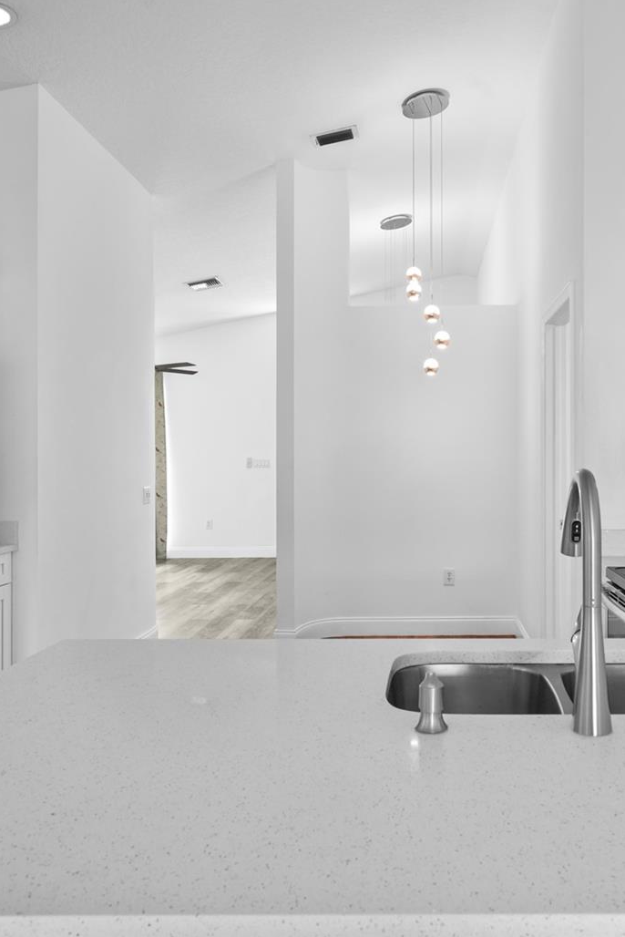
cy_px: 461
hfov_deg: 45.5
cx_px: 433
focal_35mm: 28
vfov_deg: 65.5
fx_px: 729
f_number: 9
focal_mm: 18
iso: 640
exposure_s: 1/2
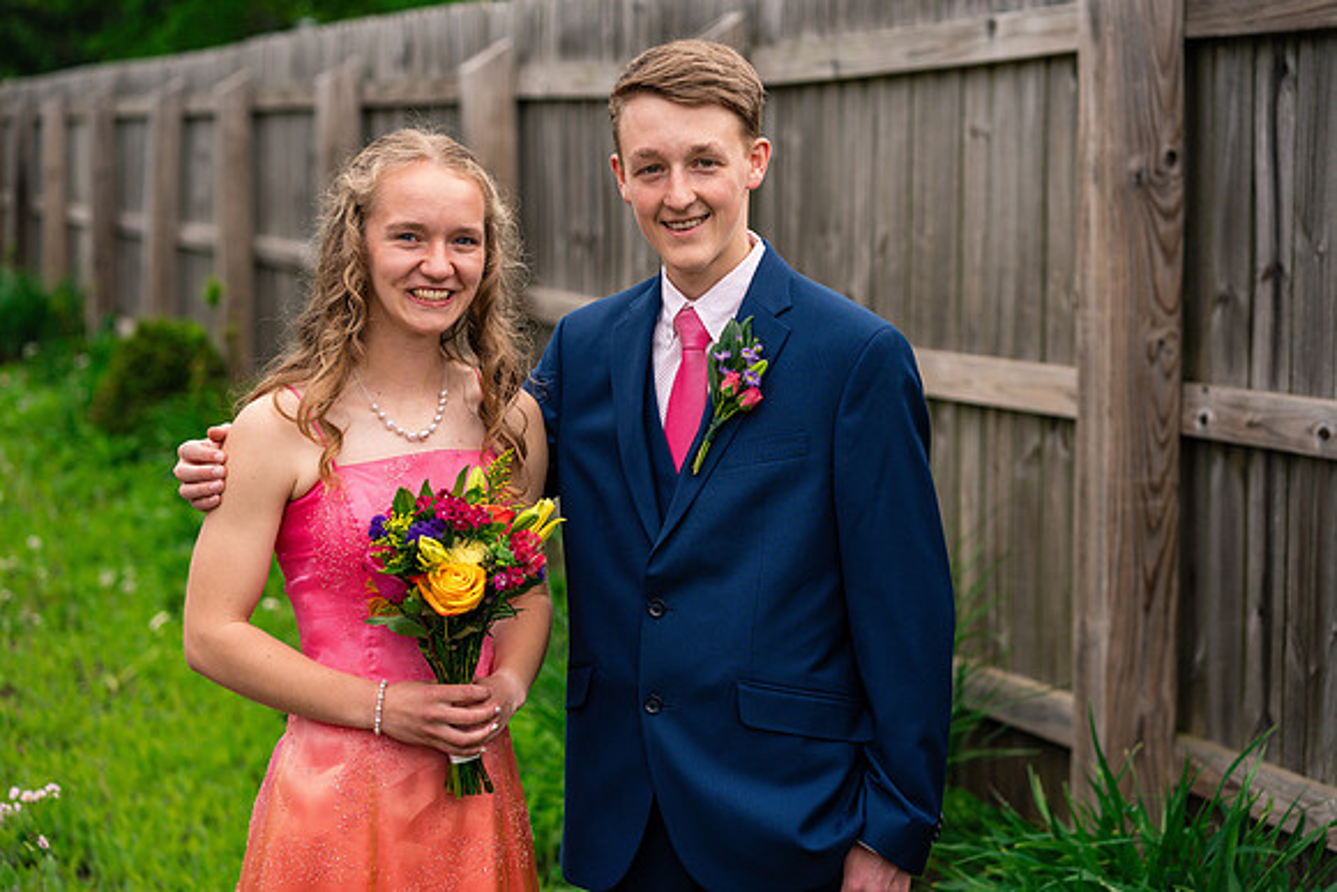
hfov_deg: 23.9
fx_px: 3157
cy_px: 446
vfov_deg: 16.1
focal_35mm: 85
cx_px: 668
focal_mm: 85
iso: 400
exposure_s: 1/800
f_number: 3.5
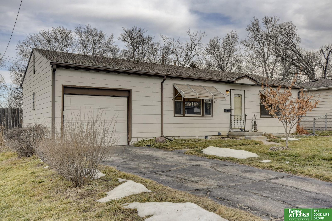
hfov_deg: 57.2
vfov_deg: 40.0
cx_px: 166
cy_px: 110
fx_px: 304
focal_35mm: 33
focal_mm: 22
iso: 400
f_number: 8
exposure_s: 1/250
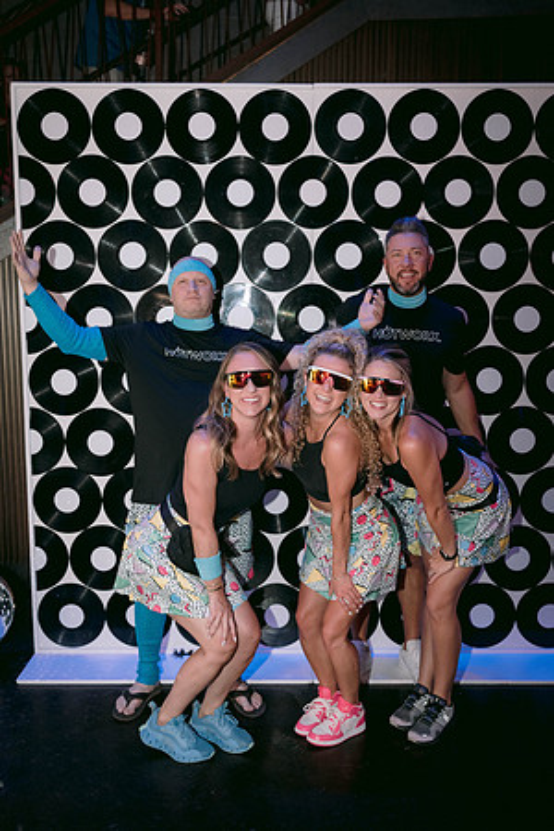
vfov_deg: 54.4
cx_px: 277
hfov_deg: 37.9
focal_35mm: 35
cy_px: 416
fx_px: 808
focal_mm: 35
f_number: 2.8
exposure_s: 1/160
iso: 1600
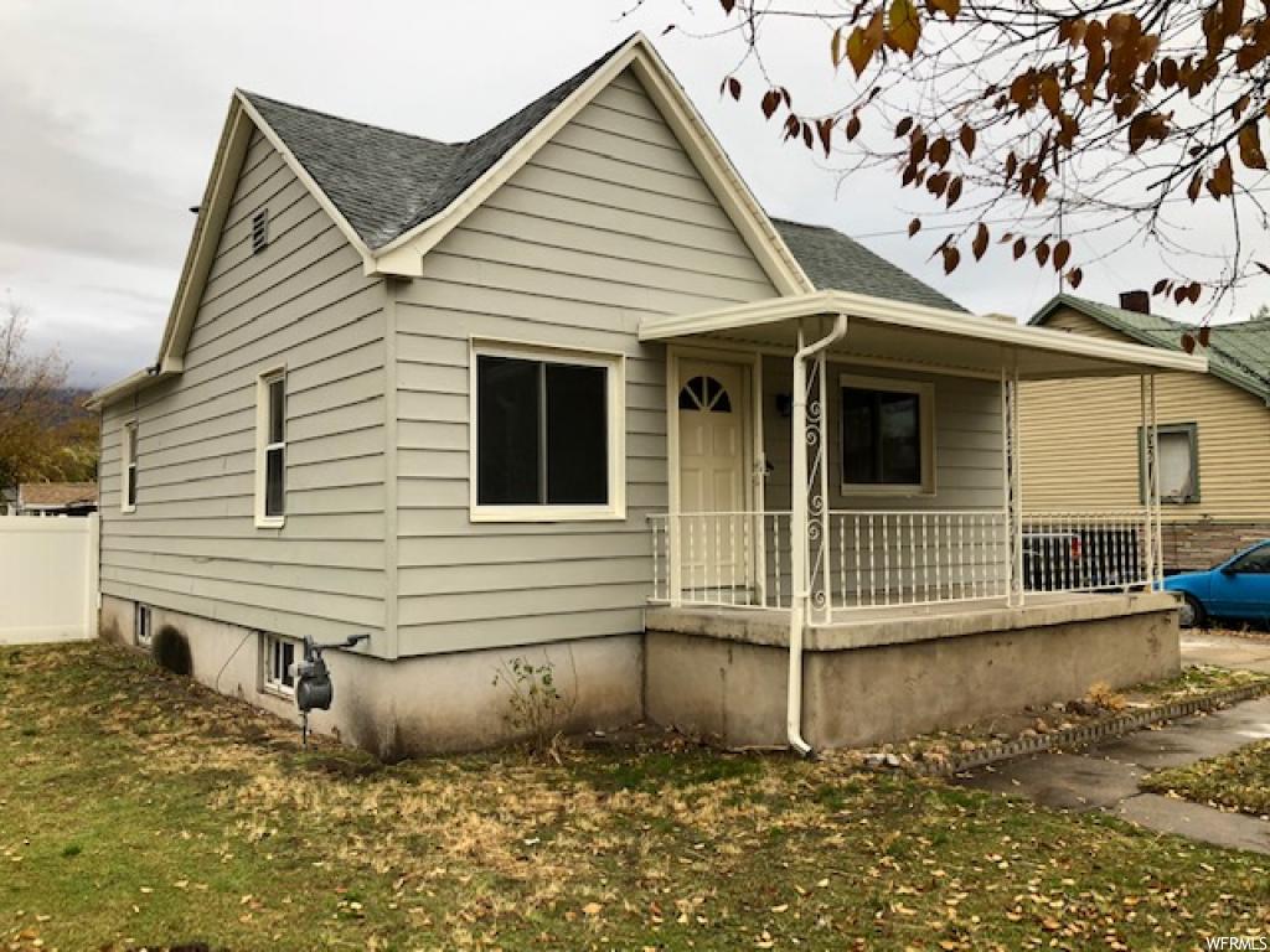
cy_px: 476
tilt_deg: +4.0
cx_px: 635
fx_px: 1027
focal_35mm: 28
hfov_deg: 63.4
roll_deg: -0.4
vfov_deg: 49.7
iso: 40
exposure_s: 1/120
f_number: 1.8
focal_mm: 3.99
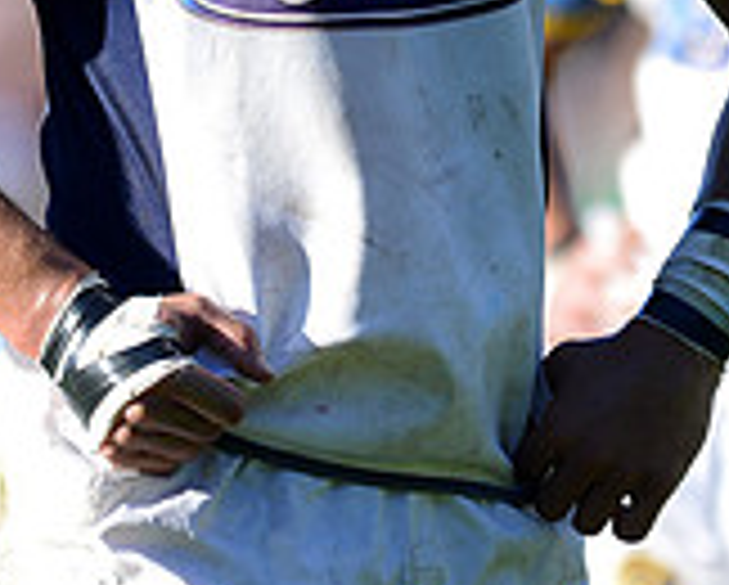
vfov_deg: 1.1
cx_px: 351
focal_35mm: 1409
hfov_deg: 1.4
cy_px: -169
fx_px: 30437
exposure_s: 1/1600
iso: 560
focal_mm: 420
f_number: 4
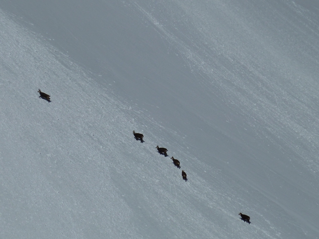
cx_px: 160
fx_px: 3677
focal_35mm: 399
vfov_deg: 3.7
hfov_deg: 5.0
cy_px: 120
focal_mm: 49.2
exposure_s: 1/2000
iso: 80
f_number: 6.3
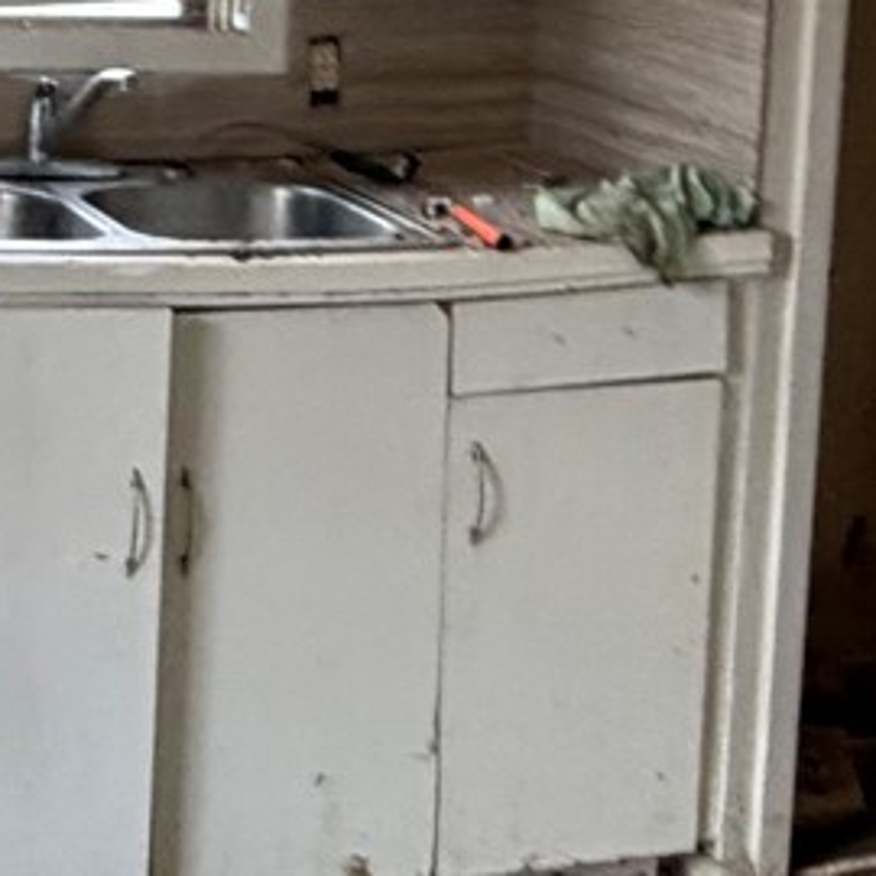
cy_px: 149
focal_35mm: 94
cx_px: 62
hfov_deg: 18.1
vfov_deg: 18.3
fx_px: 2691
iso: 200
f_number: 2.2
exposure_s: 1/121
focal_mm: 2.22
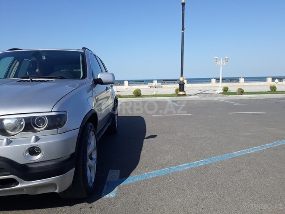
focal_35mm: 27
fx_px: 222
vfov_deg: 51.4
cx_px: 142
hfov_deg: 65.3
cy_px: 107
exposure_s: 1/1845
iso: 40
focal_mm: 3.71
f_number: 1.7
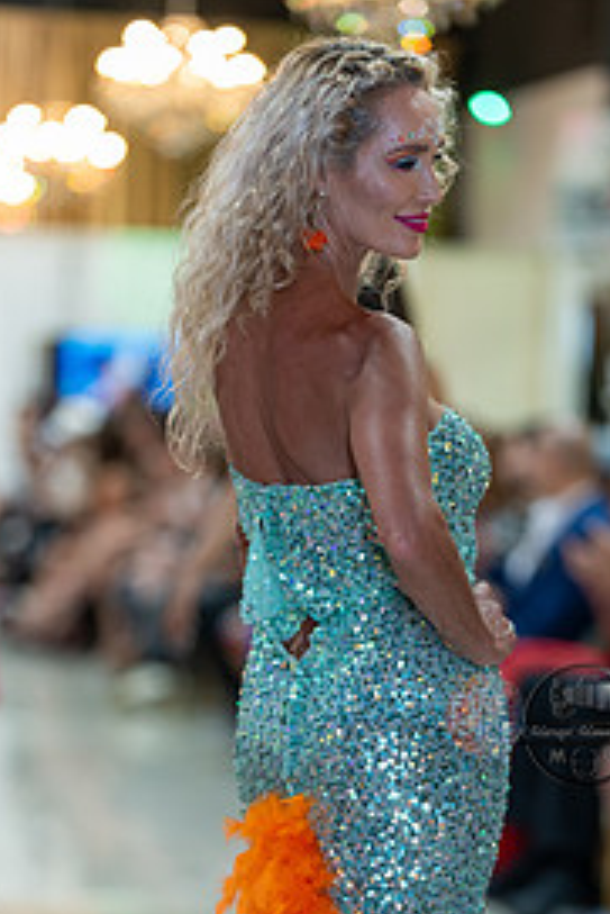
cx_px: 297
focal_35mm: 141
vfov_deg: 14.5
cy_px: 725
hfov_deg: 9.7
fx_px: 3579
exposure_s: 1/160
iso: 200
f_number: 1.4
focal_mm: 85
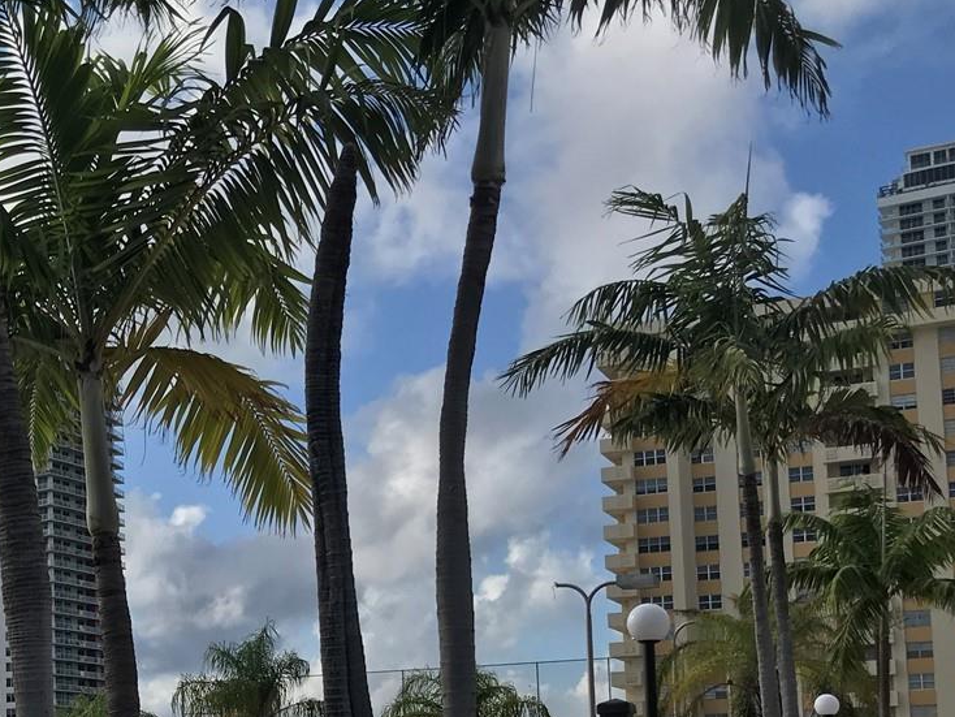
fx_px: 1683
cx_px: 29
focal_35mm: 61
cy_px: 651
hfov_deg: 29.8
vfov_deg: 23.4
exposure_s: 1/3096
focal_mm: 3.99
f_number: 1.8
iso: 20
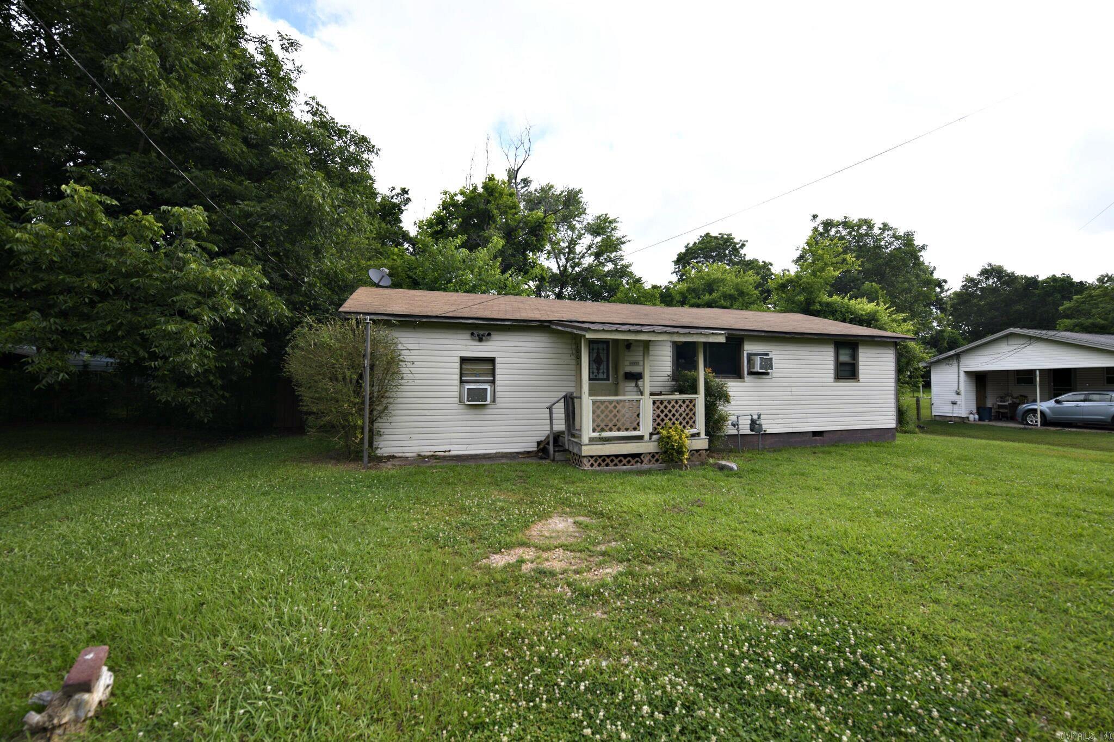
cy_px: 371
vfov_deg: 81.2
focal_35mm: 14
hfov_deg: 104.3
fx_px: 433
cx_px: 557
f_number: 5.6
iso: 64
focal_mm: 14
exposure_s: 1/125
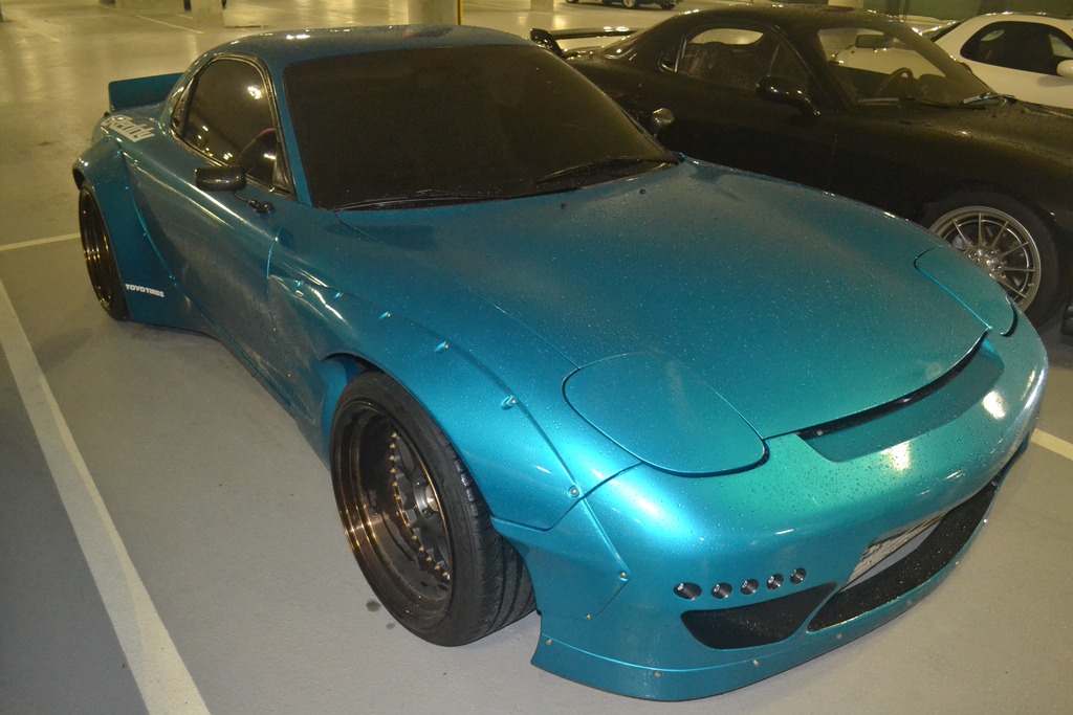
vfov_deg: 47.9
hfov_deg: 67.4
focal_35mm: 27
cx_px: 536
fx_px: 805
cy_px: 358
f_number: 3.5
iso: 3200
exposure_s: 1/60
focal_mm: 18
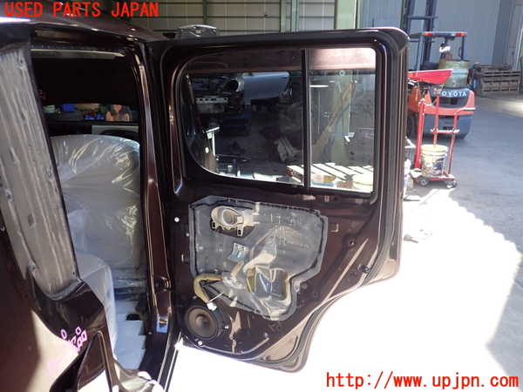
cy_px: 196
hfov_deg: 60.0
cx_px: 262
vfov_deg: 46.8
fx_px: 453
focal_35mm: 30
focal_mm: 5.4
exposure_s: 1/125
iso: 200
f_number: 2.3
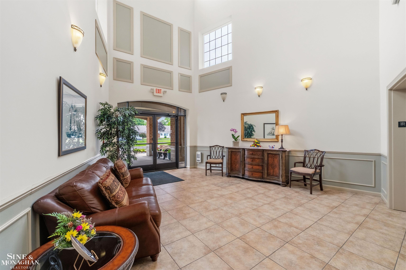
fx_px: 169
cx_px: 203
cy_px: 135
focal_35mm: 15
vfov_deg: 77.3
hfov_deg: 100.4
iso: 800
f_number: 7.1
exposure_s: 1/4
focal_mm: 10
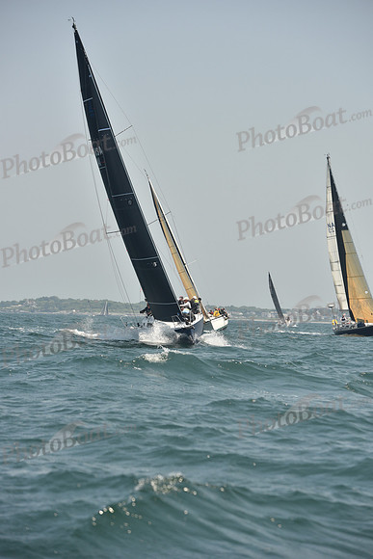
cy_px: 280
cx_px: 186
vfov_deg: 15.2
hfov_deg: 10.2
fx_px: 2097
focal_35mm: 135
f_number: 5.6
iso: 250
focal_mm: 135
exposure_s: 1/640
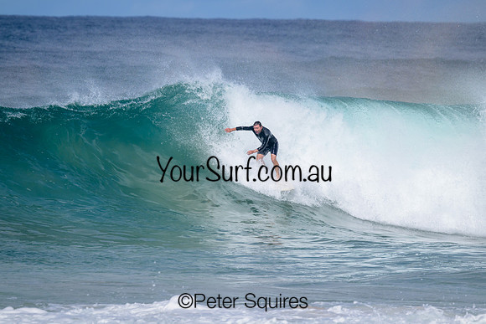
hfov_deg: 3.7
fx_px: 7621
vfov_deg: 2.4
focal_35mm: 564
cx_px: 243
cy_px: 162
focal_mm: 550
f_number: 11
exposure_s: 1/2000
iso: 400
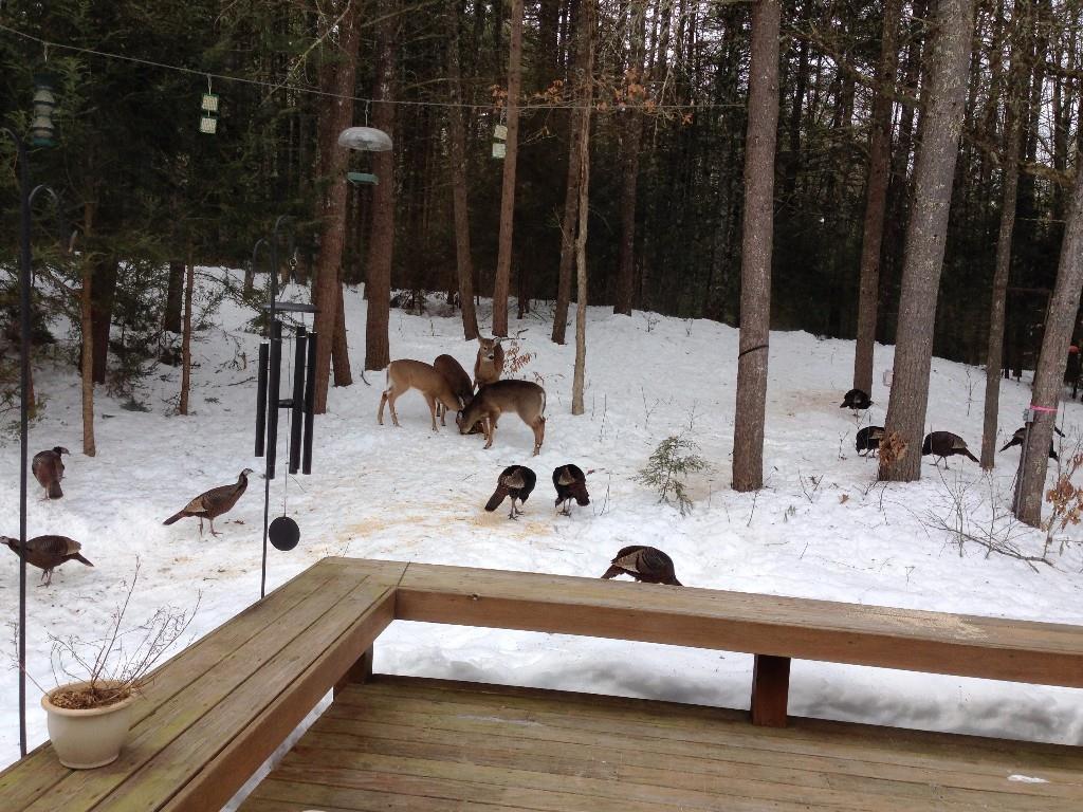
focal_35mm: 33
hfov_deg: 55.4
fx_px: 1032
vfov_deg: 42.9
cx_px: 542
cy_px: 406
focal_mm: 4.12
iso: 50
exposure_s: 1/602
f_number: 2.4
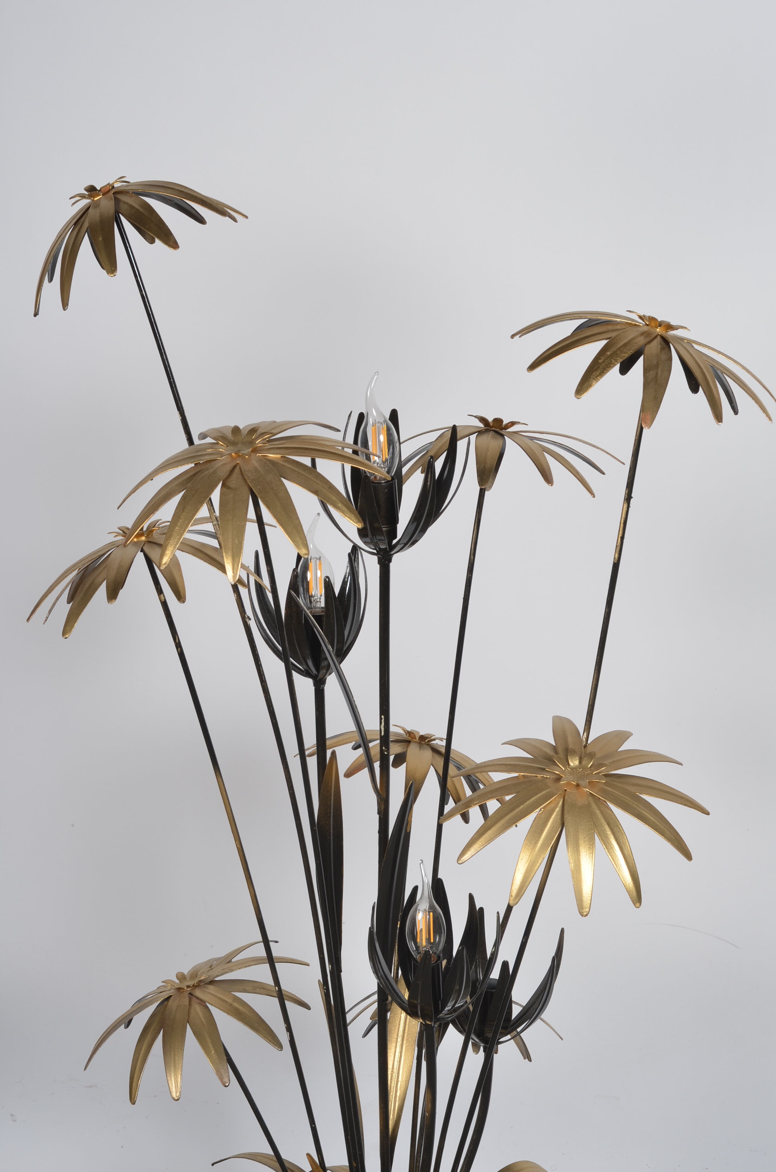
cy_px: 586
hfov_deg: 18.1
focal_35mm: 75
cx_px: 388
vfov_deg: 27.0
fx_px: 2436
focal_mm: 50
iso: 100
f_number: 11
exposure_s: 1/125
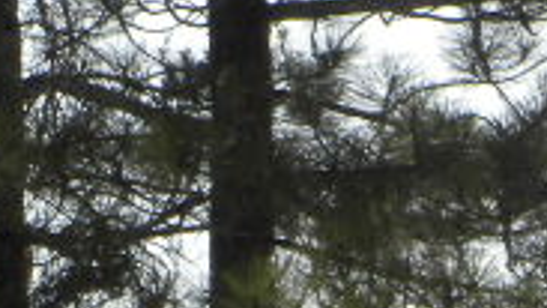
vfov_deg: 2.1
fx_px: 8240
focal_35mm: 568
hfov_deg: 3.8
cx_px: 99
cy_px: 727
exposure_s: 1/64
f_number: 14
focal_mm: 21
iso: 64
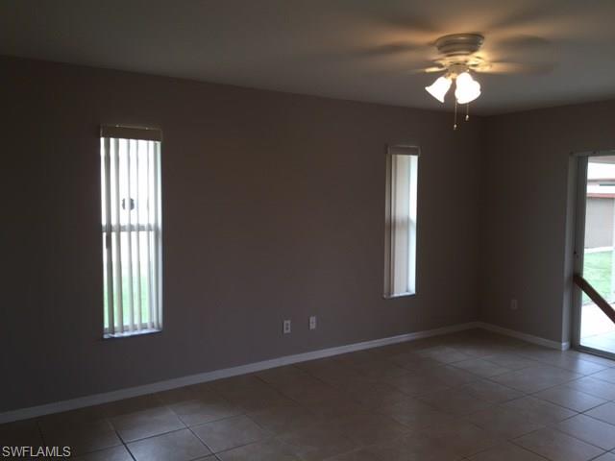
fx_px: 515
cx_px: 308
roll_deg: -2.3
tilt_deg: -2.1
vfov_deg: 48.2
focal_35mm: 29
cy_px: 230
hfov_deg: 61.7
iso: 32
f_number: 2.2
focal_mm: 4.15
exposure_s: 1/40
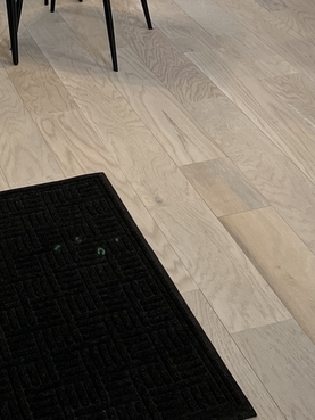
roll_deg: +1.5
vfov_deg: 22.7
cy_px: -138
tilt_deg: -15.3
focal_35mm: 76
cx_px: 57
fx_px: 922
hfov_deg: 19.2
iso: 80
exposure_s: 1/60
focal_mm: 5.1
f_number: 1.6
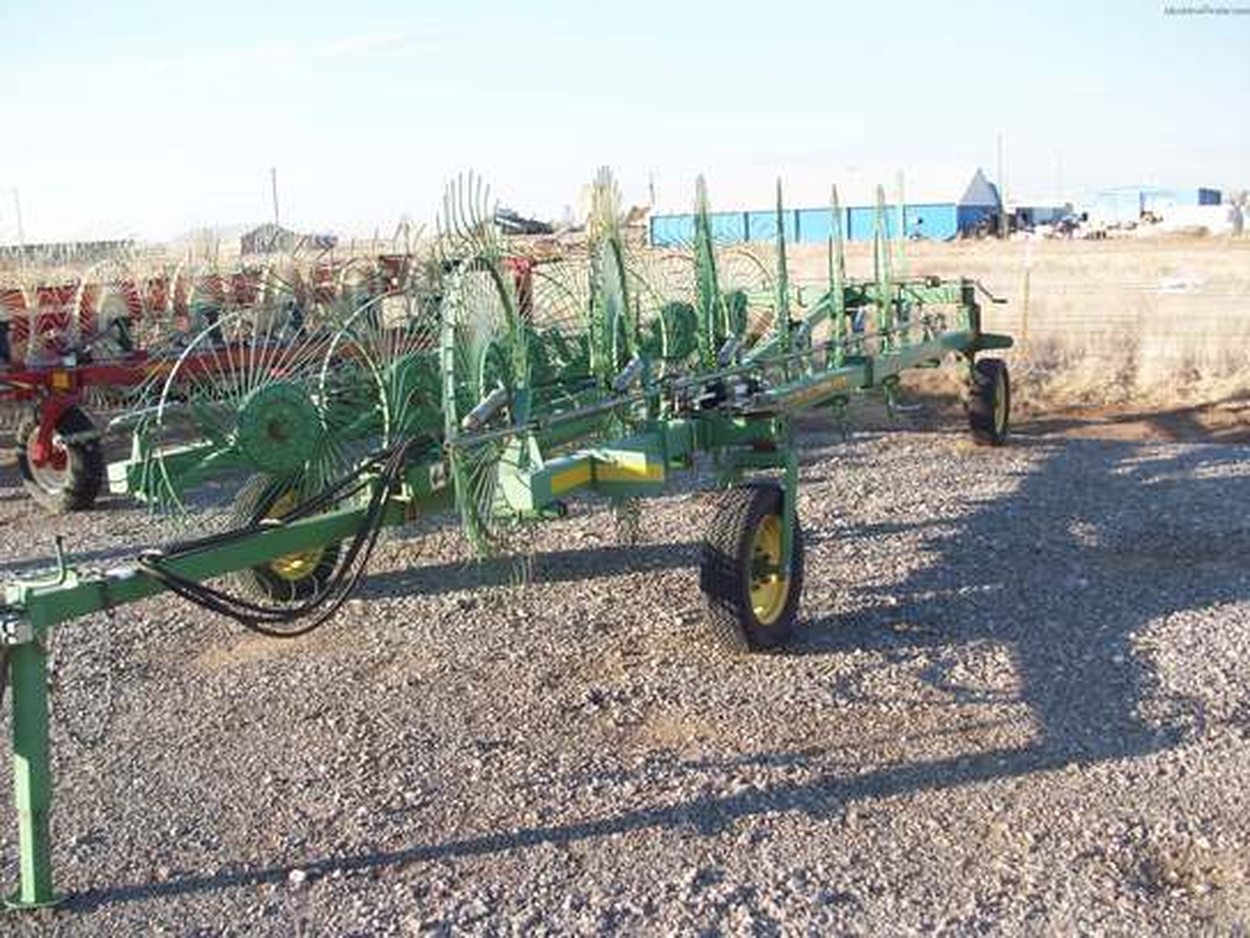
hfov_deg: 54.0
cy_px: 469
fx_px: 1228
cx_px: 625
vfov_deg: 41.8
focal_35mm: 34
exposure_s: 1/352
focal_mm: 5.7
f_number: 2.8
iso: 64
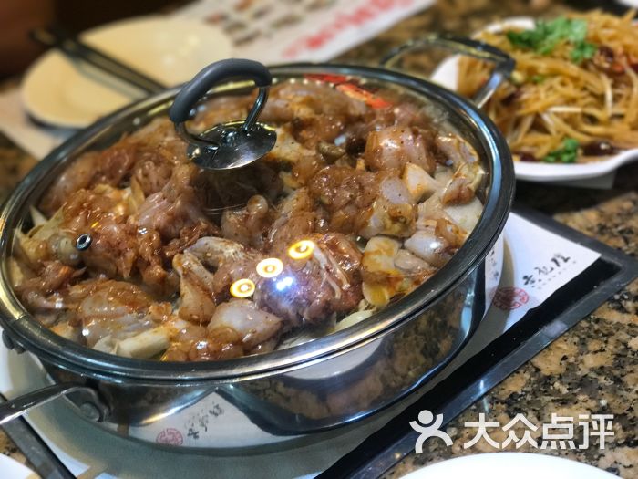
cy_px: 240
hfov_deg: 33.8
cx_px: 319
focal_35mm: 57
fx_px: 1051
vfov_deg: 25.7
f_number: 2.8
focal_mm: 6.6
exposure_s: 1/50
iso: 250
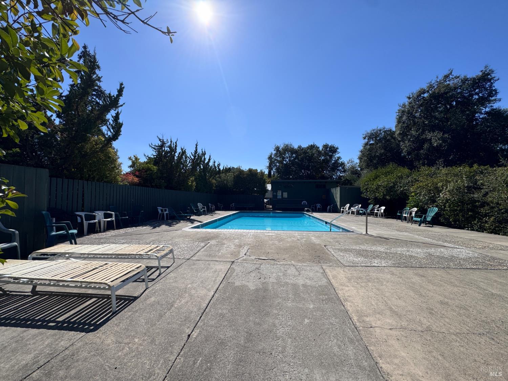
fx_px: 205
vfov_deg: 85.7
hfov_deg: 102.1
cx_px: 254
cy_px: 190
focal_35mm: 14
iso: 50
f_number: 2.2
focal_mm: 2.22
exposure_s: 1/2985
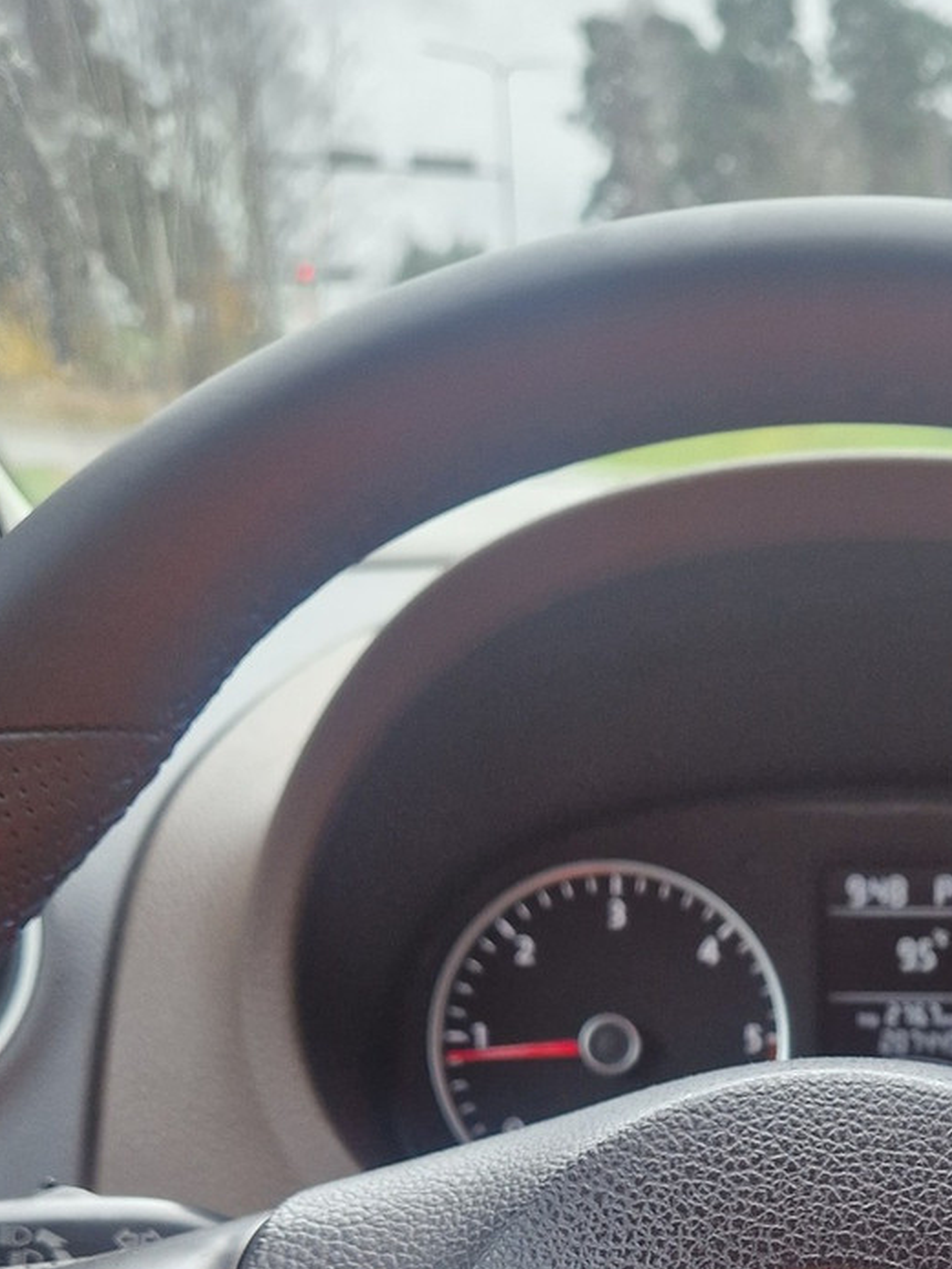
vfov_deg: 32.9
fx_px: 1942
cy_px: 1296
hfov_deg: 26.3
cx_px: 914
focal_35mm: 53
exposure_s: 1/100
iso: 200
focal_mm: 5.4
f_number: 1.8
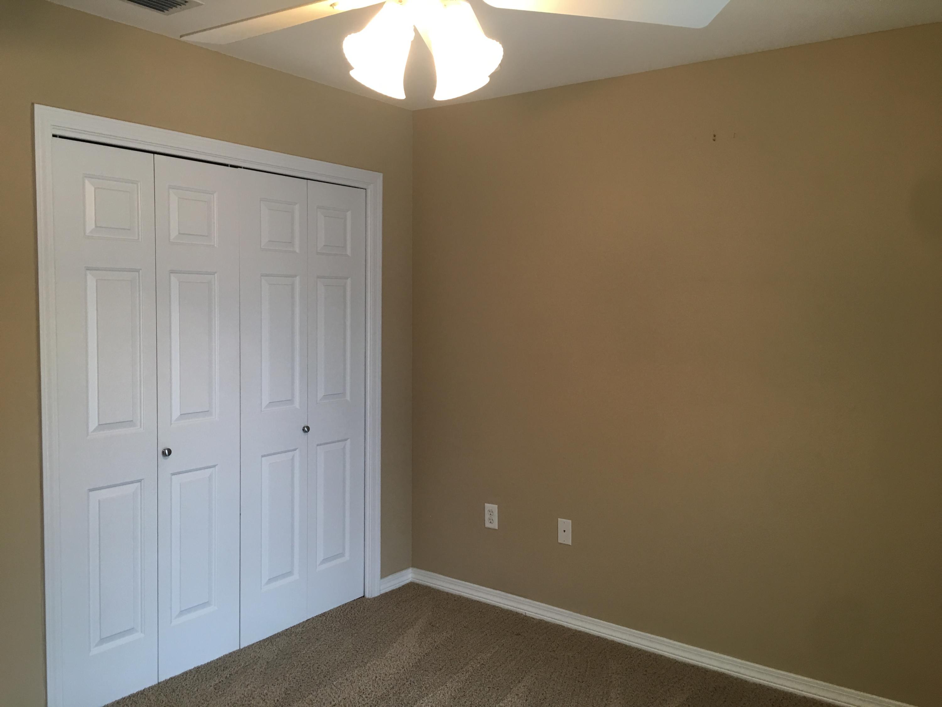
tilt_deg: -3.4
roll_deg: -0.3
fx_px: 789
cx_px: 471
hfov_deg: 61.7
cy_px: 354
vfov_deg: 48.2
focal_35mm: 29
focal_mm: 4.15
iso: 32
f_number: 2.2
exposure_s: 1/15
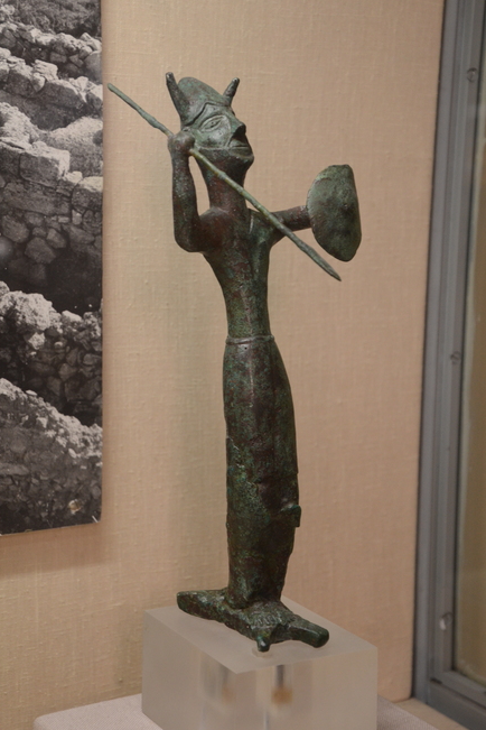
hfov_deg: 23.4
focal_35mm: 58
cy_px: 370
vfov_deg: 34.5
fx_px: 1174
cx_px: 243
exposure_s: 1/40
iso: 1000
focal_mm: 38
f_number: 4.5
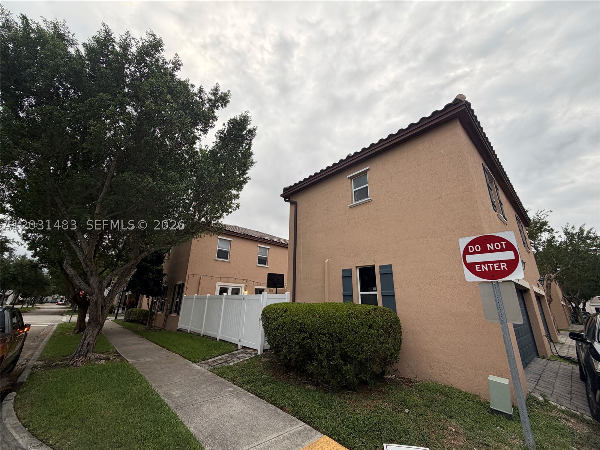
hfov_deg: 102.1
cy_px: 225
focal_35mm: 14
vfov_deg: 85.7
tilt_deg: +17.9
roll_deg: -1.0
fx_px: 243
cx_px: 300
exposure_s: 1/121
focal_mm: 2.22
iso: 50
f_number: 2.2
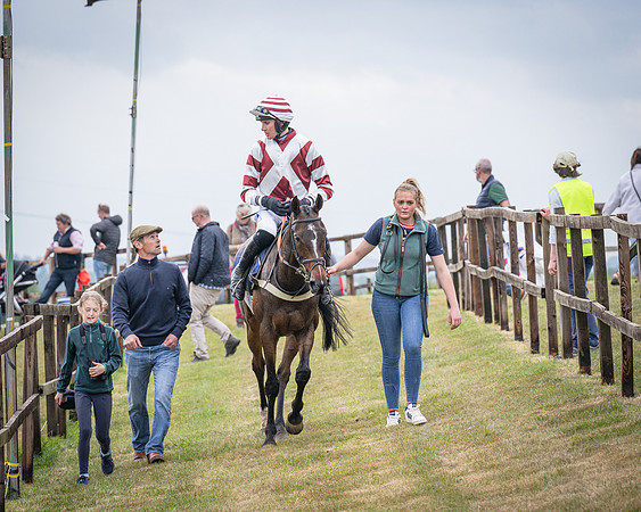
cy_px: 256
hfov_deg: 8.8
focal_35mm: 220
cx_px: 320
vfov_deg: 7.0
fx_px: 4167
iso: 400
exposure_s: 1/1000
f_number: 5
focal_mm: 130
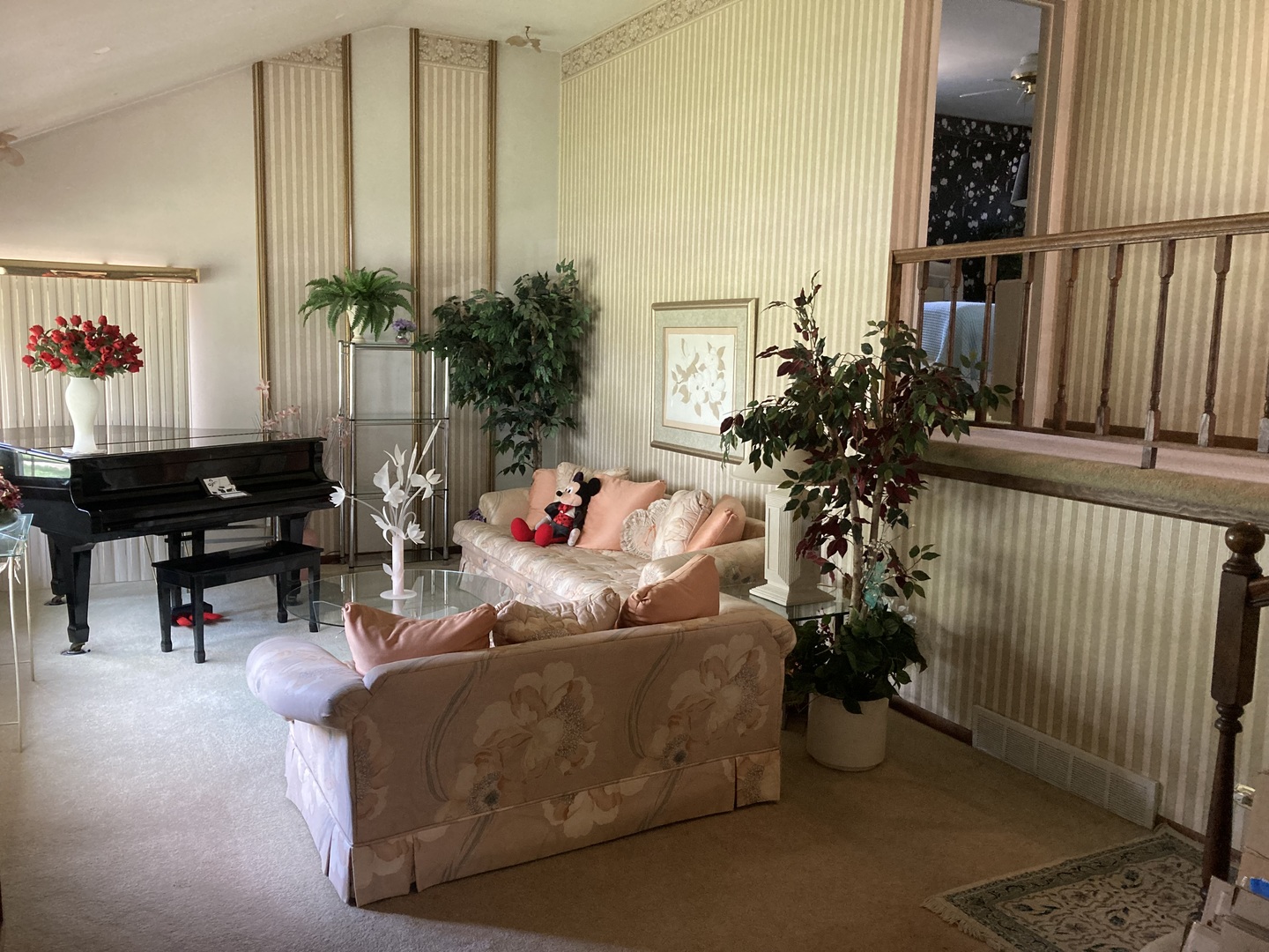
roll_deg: -3.3
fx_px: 1026
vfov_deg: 49.7
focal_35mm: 28
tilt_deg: -4.5
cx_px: 634
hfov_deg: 63.4
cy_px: 476
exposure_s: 1/60
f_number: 1.8
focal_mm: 3.99
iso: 320
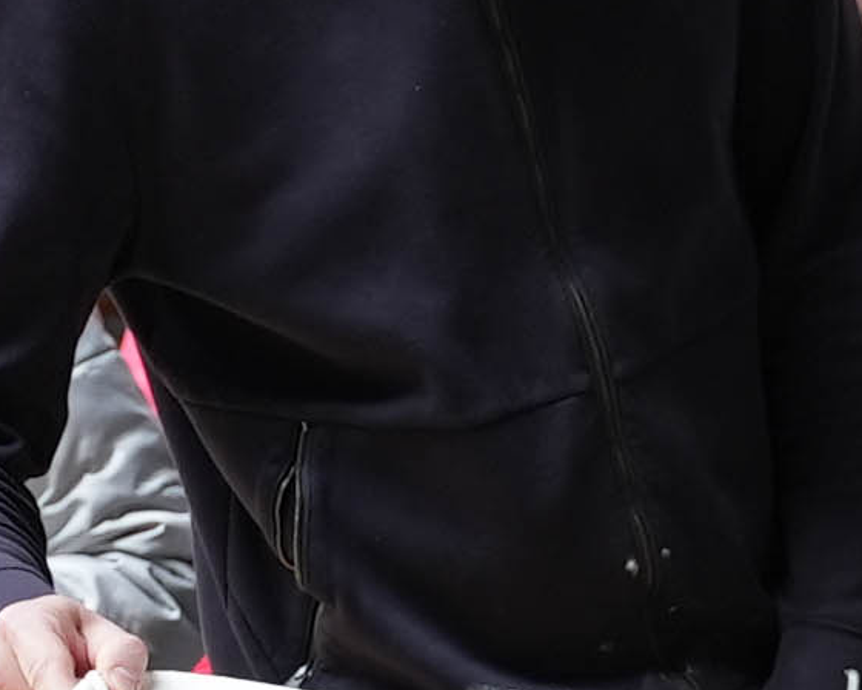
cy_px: 707
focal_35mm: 275
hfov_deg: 6.9
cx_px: 1398
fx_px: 7015
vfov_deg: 5.6
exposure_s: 1/160
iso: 400
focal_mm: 38.7
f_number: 2.8
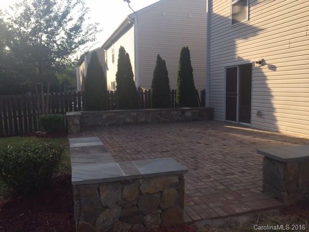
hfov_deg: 61.7
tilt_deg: -5.4
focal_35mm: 29
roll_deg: -1.1
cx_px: 154
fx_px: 259
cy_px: 116
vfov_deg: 48.2
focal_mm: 4.15
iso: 32
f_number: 2.2
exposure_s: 1/648
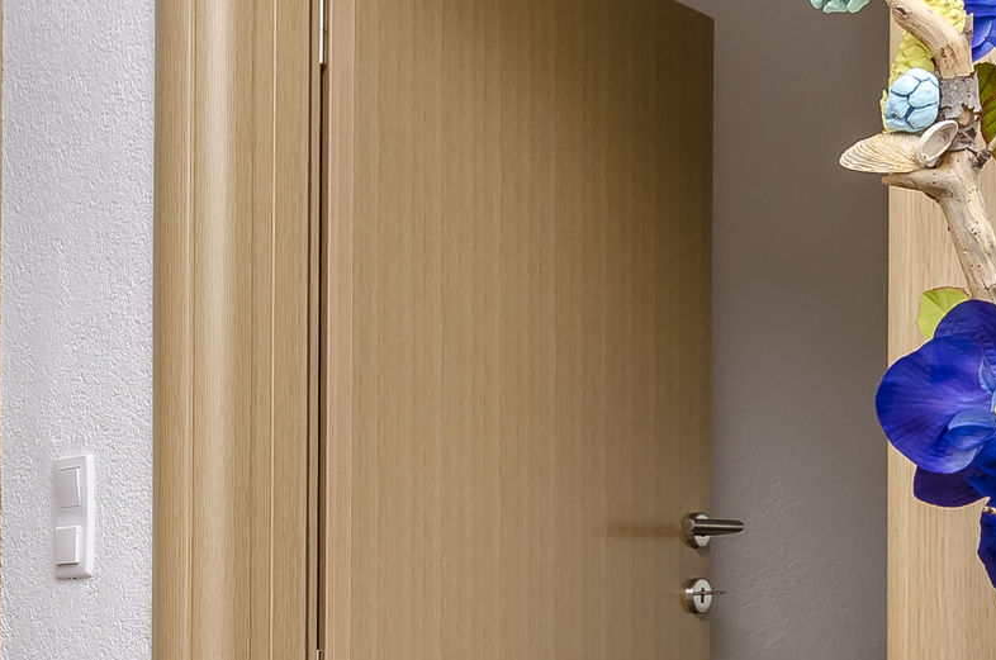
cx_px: 61
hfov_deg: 32.1
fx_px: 1623
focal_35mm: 59
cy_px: 658
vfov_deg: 22.1
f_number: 8
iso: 200
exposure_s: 1/125
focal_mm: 11
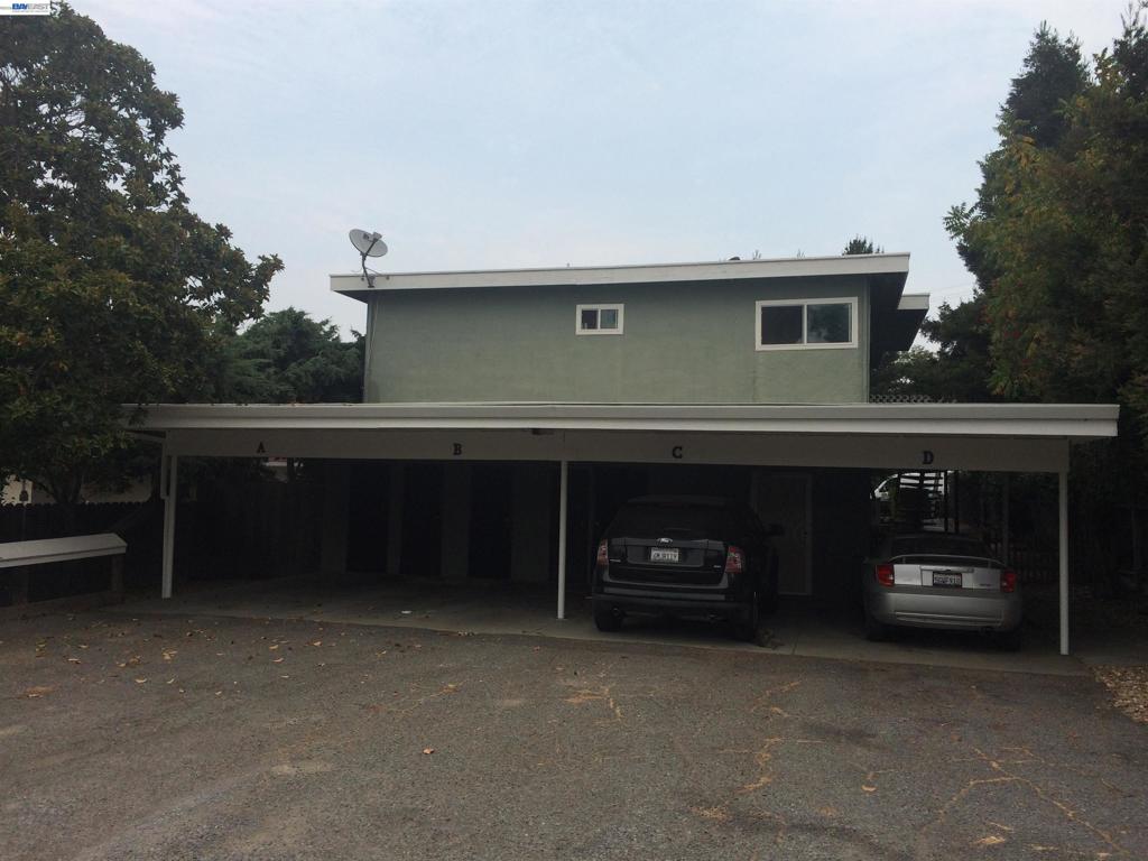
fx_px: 962
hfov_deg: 61.7
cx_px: 574
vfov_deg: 48.2
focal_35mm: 29
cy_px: 430
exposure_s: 1/2160
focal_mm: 4.15
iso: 32
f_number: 2.2
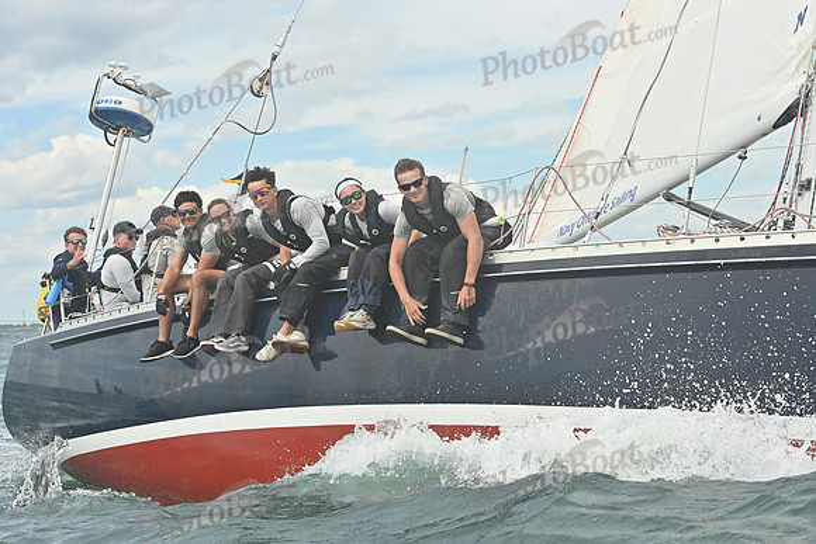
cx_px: 408
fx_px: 1814
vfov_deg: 17.1
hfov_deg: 25.4
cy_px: 272
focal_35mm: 80
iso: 320
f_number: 8
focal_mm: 80
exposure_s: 1/1250
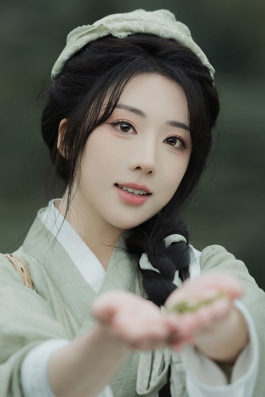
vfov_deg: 10.3
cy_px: 198
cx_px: 132
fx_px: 2208
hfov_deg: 6.9
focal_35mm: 200
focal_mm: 200
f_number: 4
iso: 320
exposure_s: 1/800
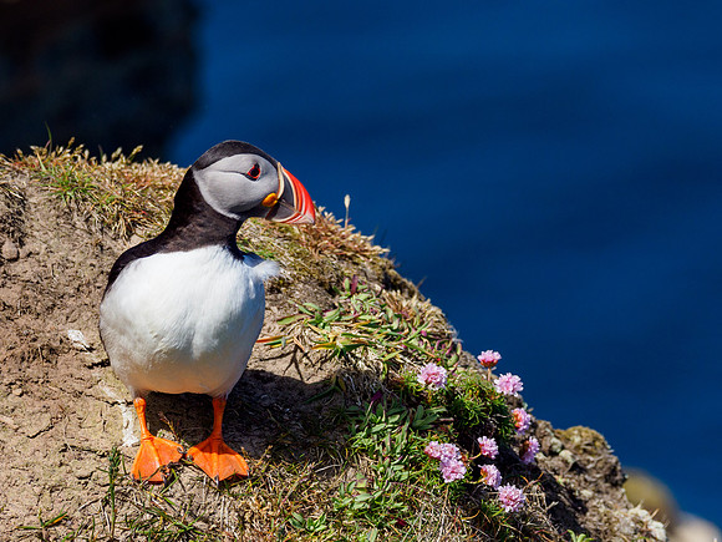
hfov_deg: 2.3
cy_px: 210
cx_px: 368
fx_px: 17813
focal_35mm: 854
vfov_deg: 1.7
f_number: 4.5
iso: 400
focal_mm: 300
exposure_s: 1/2500
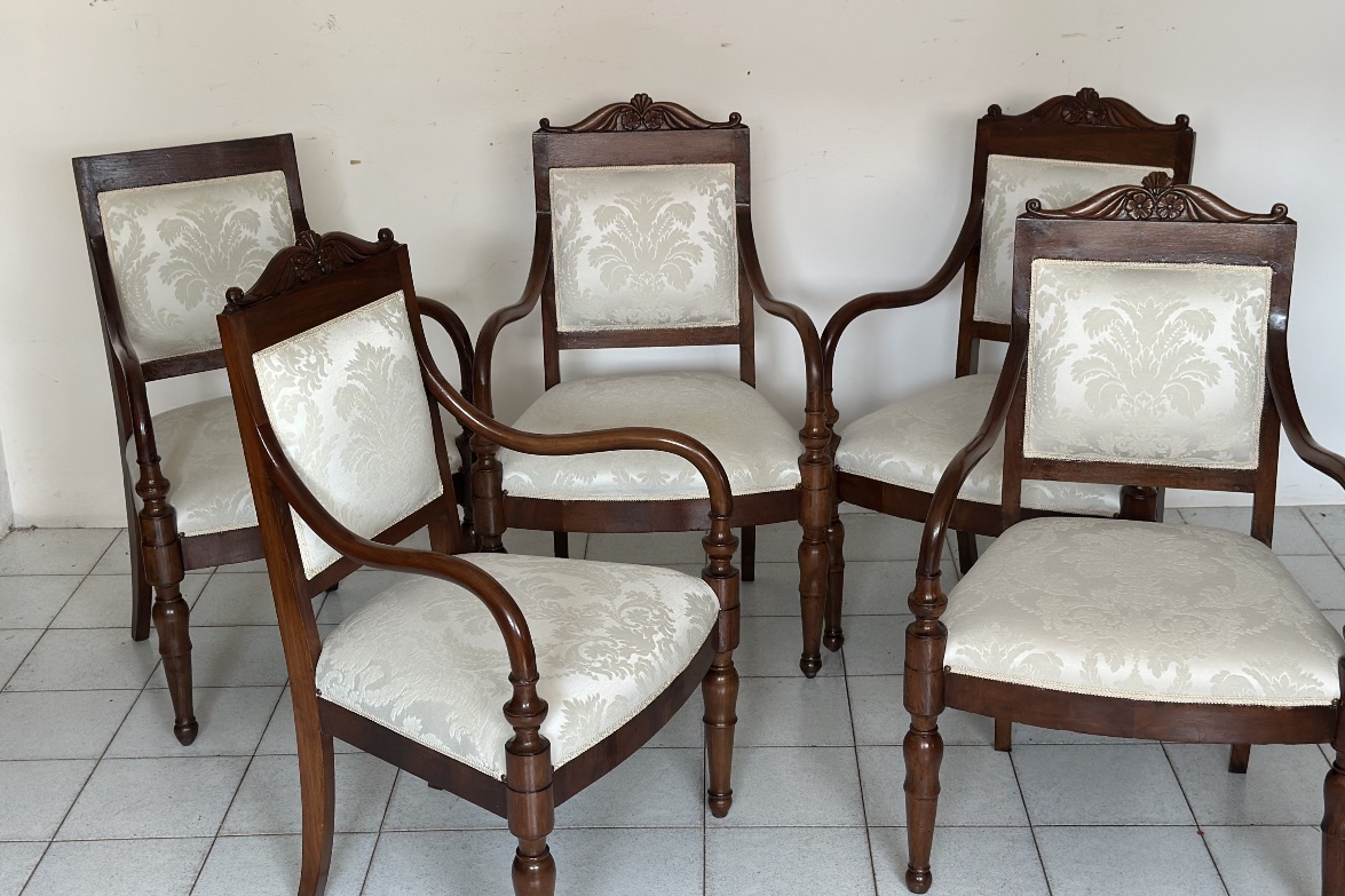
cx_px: 685
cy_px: 484
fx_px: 1905
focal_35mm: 51
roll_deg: +1.3
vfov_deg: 26.5
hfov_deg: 38.9
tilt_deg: -21.9
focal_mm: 6.86
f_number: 1.78
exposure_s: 1/71
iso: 125
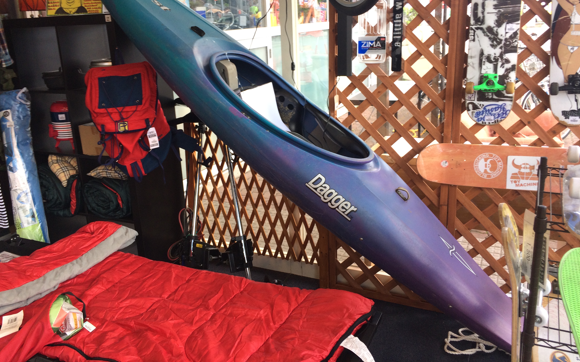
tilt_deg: -14.1
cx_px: 290
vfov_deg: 40.4
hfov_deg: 61.2
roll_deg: +2.0
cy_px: 145
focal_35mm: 31
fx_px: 490
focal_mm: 4.15
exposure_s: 1/105
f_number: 2.2
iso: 32
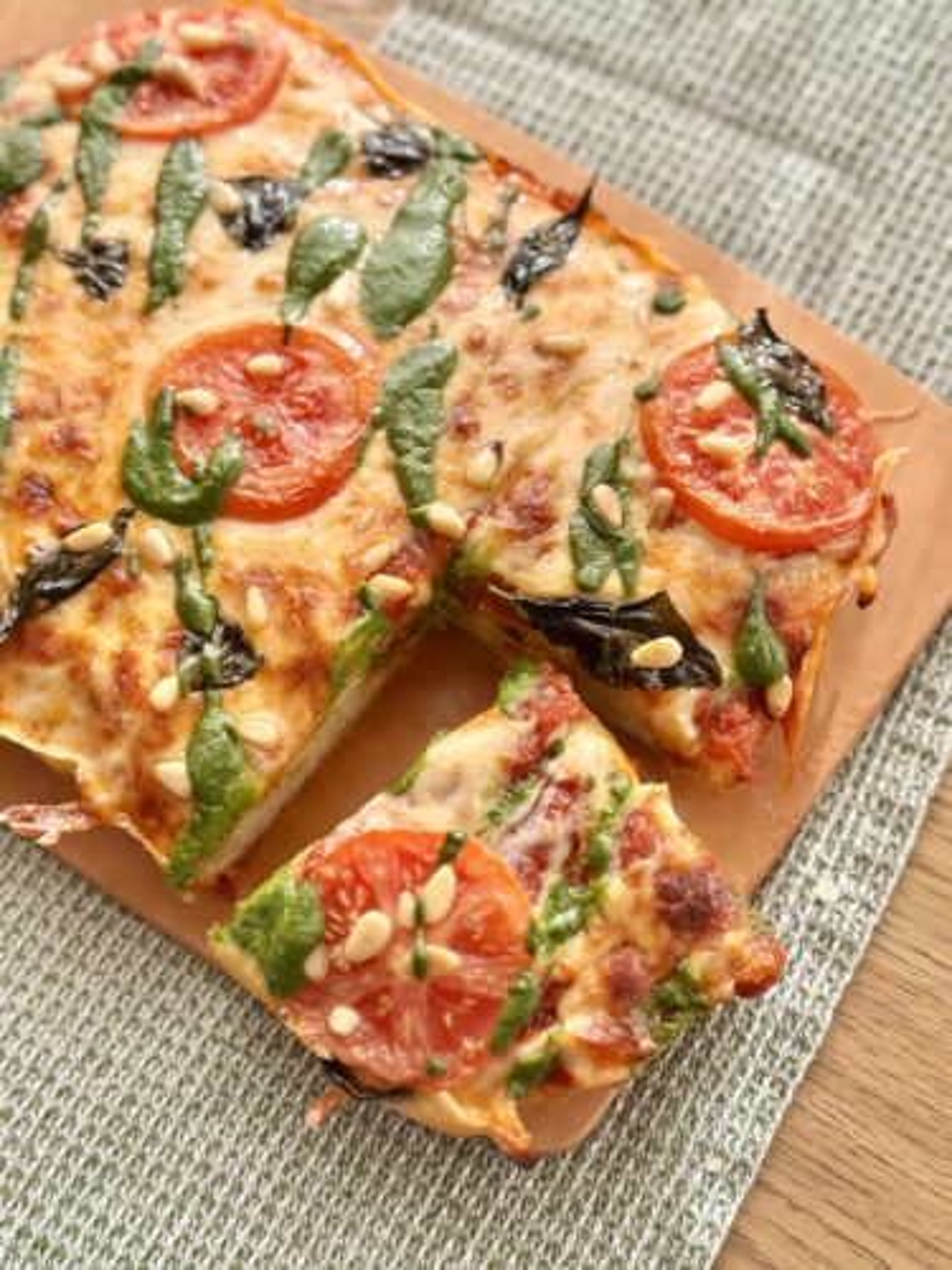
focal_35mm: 48
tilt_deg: -72.1
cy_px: 635
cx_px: 476
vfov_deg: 39.7
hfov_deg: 30.3
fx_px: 1760
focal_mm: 6.86
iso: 80
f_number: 1.78
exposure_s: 1/580
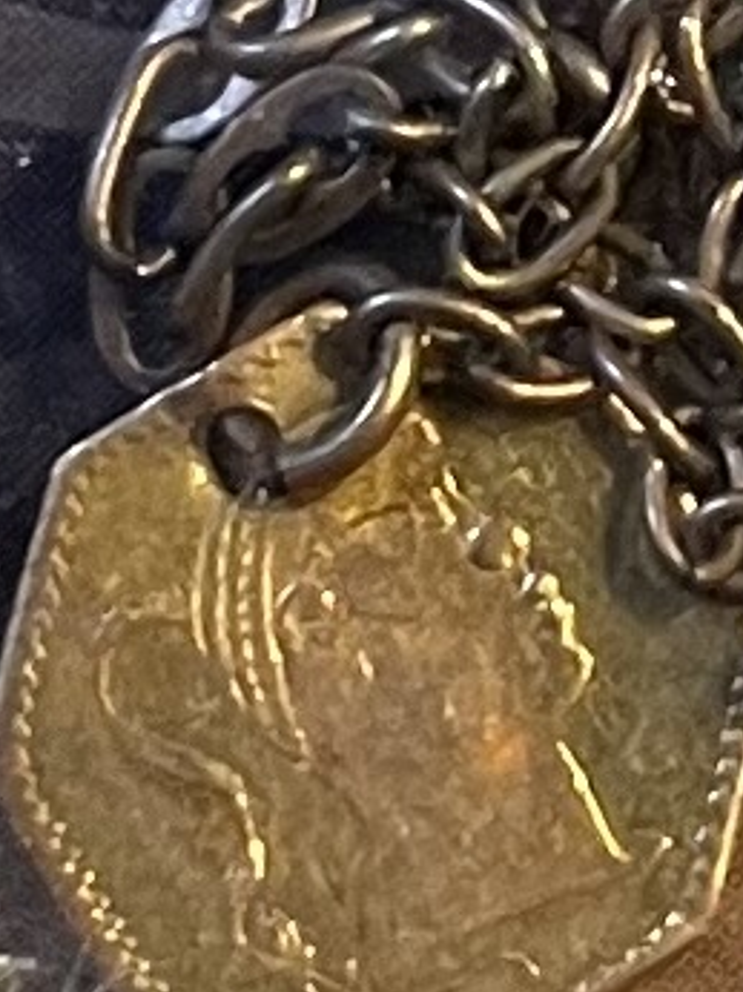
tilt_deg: -81.2
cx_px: 409
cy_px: 615
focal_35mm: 35
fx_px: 1003
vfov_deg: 52.1
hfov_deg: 40.6
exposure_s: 1/60
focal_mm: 4.2
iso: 125
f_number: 1.6
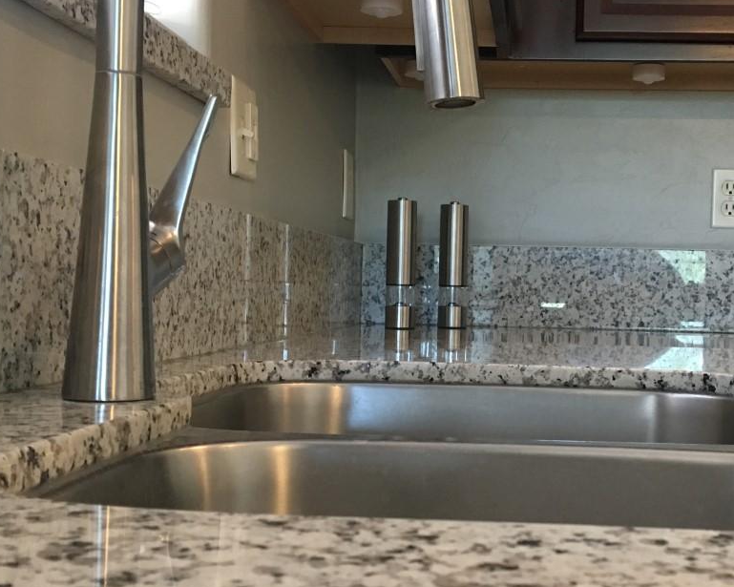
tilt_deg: +0.0
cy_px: 283
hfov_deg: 35.0
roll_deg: -1.0
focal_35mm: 53
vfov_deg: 28.6
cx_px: 492
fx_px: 1151
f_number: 2.2
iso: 160
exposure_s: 1/30
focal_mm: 4.15
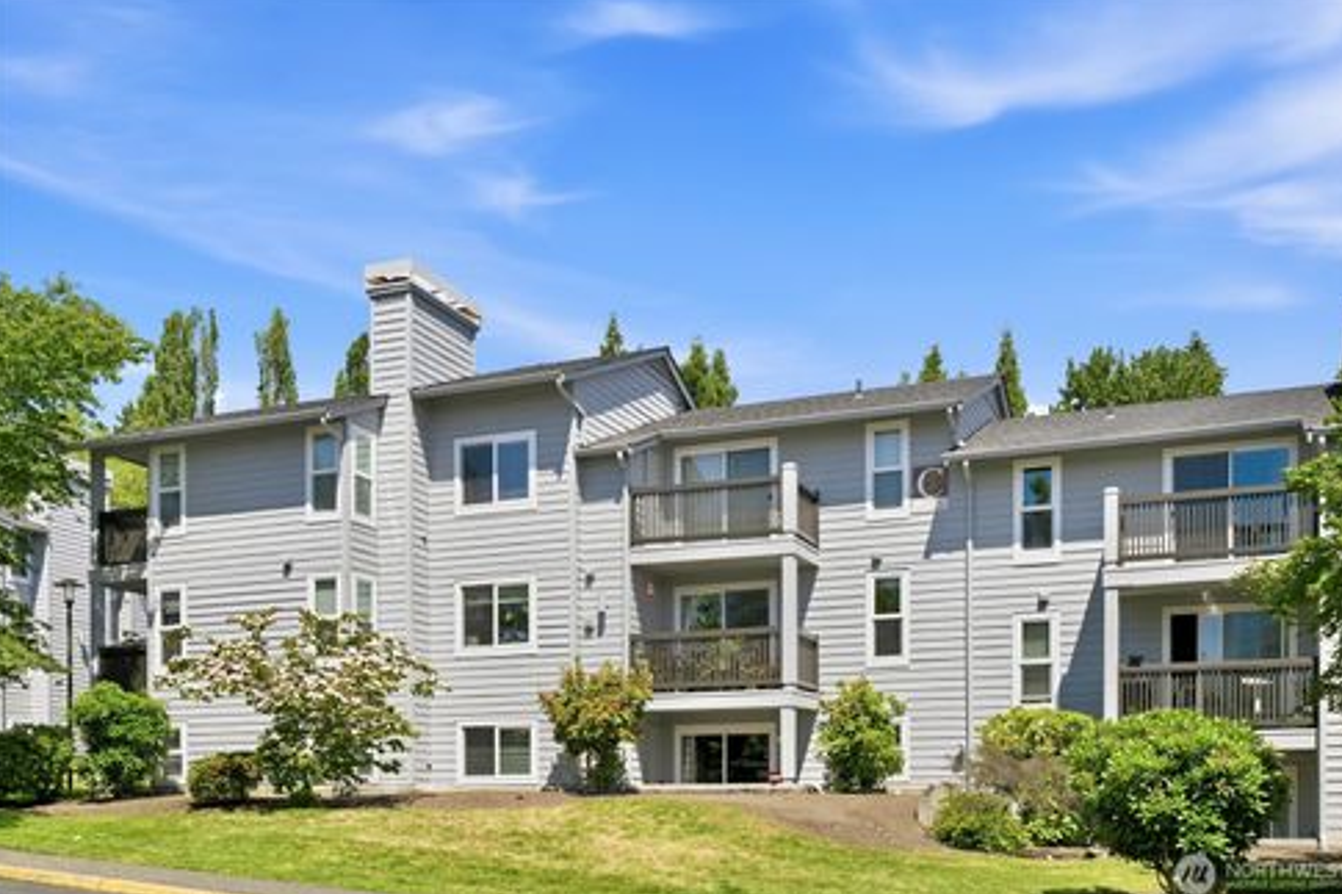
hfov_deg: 57.2
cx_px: 681
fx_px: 1230
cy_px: 444
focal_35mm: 33
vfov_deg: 39.9
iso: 400
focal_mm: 32
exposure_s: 1/200
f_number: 9
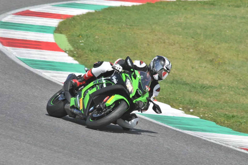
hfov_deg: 2.8
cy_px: 86
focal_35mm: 739
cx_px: 128
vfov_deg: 1.9
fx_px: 5084
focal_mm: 420
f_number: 10
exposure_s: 1/640
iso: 200
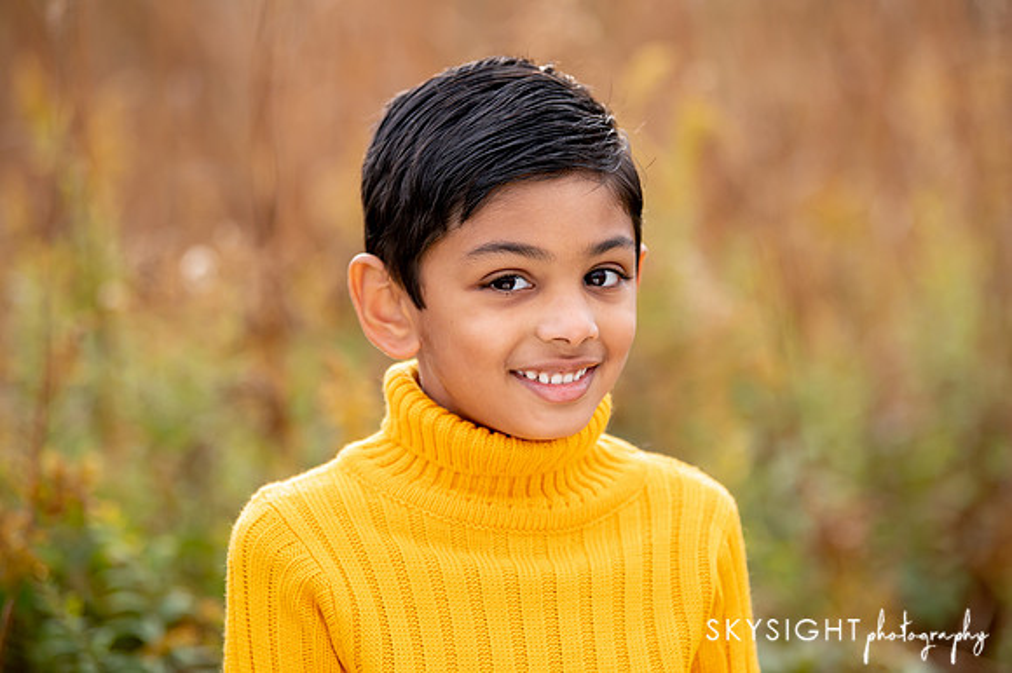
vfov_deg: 9.5
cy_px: 314
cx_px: 541
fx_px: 4066
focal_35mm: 145
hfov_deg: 14.2
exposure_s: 1/2000
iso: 1000
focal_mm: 135
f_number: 2.8
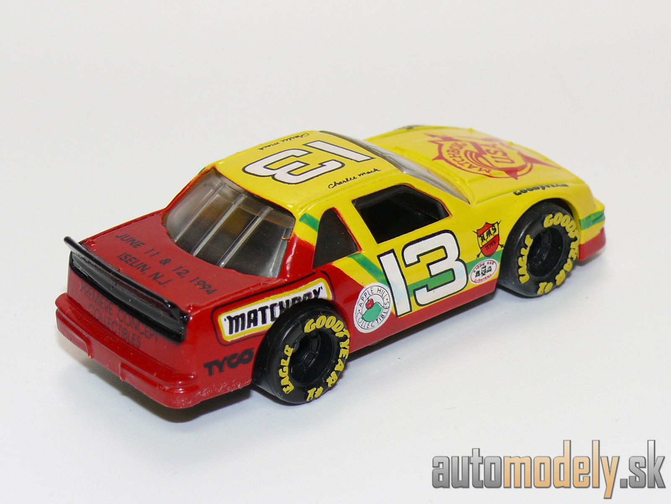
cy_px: 252
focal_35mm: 112
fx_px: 2171
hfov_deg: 17.6
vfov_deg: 13.2
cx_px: 336
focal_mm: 14.2
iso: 100
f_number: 4
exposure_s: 1/30
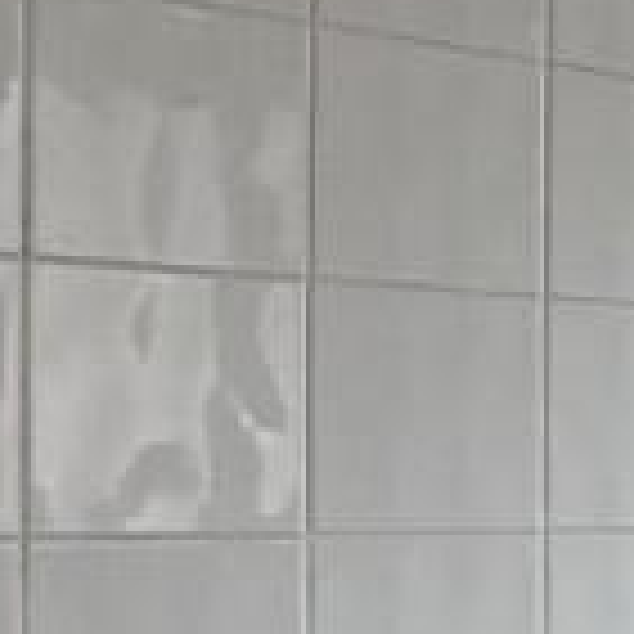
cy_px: 508
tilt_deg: -1.0
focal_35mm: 90
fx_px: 1865
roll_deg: +0.2
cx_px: 1889
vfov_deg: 19.1
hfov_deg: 11.4
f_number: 2.2
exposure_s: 1/121
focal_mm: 2.22
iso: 200
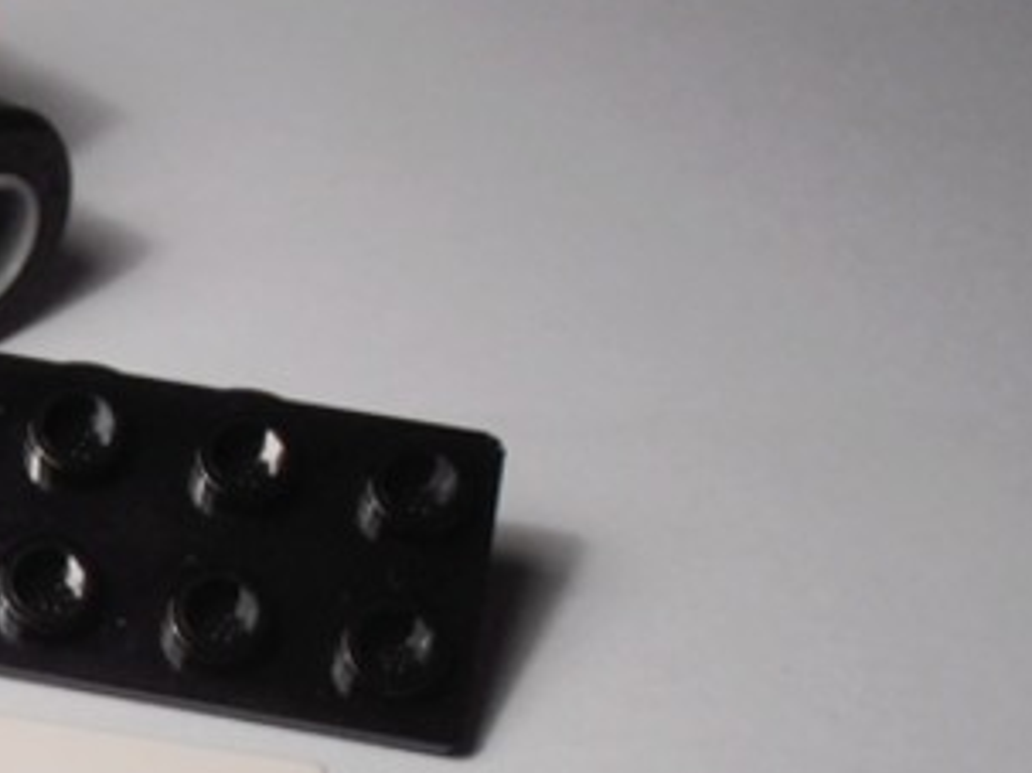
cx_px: -467
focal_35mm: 110
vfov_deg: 13.4
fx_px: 3278
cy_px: 615
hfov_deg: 16.5
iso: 80
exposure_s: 1/100
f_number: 3.9
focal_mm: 6.61
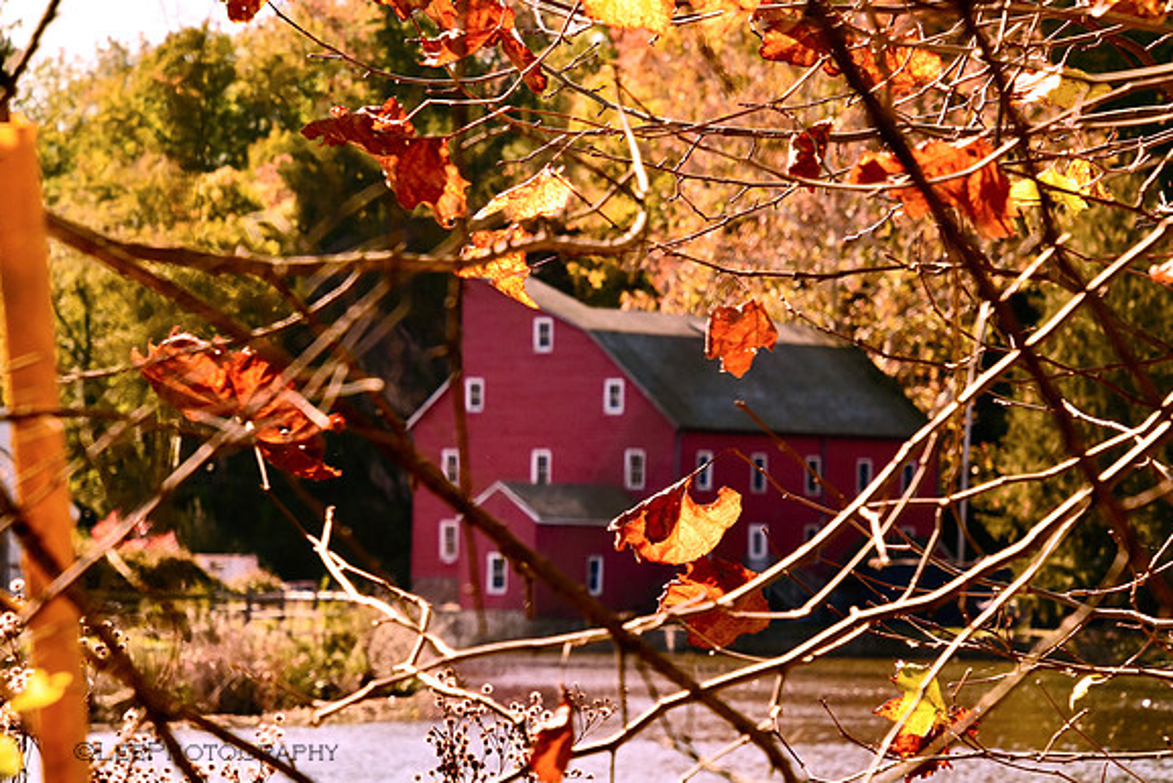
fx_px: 6632
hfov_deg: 10.1
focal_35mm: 204
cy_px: 392
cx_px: 585
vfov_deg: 6.8
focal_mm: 135
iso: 800
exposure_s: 1/180
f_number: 11
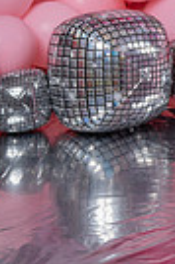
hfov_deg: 8.3
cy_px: -126
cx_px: 283
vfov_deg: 12.2
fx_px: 1177
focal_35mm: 161
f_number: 4.5
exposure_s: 1/100
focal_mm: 48
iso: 100
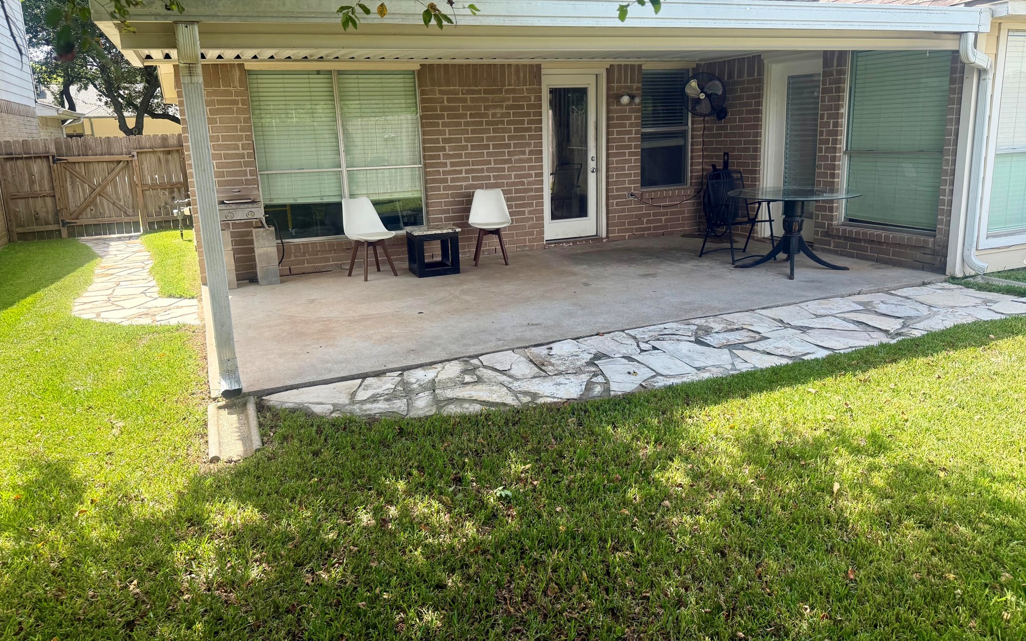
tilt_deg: -12.3
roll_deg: +1.8
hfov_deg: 70.4
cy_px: 297
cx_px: 507
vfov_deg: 47.5
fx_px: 727
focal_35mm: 26
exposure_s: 1/1385
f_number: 1.78
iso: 100
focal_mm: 6.76
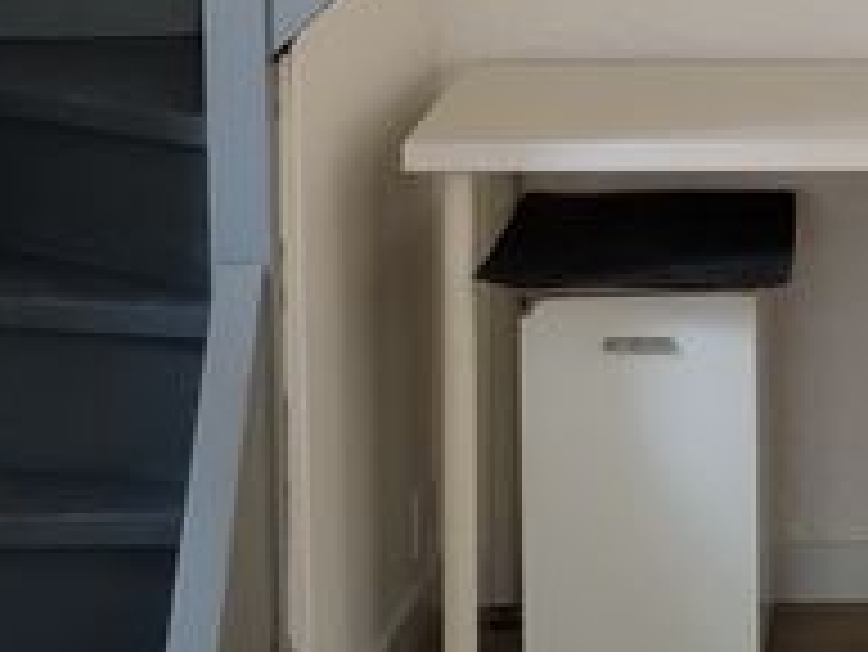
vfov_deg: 9.6
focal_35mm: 150
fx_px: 3764
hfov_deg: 12.9
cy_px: -315
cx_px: 976
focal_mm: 4.75
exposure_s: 1/60
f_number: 1.8
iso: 269
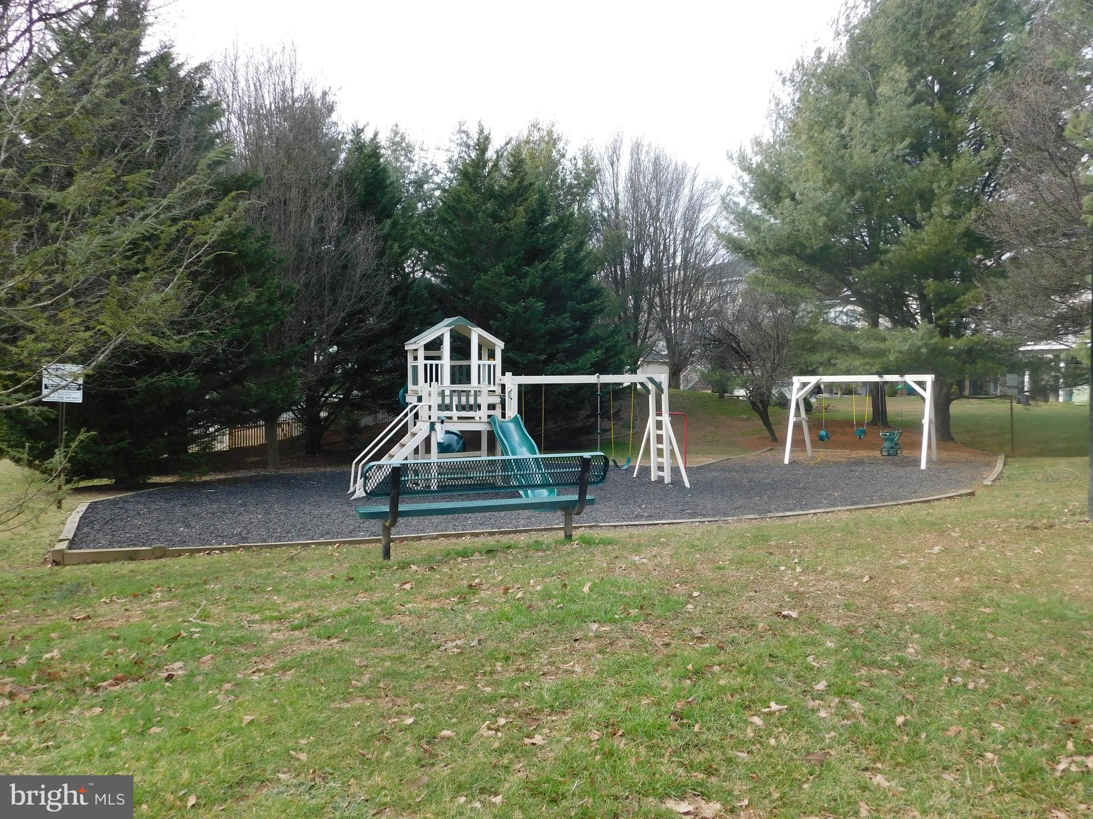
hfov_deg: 60.0
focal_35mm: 30
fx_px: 947
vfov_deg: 46.8
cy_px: 410
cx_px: 546
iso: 125
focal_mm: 5.3
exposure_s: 1/400
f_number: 3.2
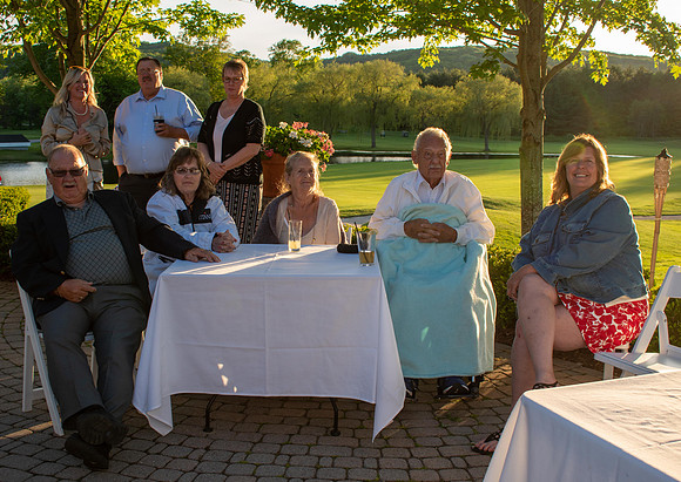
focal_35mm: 45
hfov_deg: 43.0
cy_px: 256
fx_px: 865
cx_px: 328
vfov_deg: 31.2
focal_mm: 27
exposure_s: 1/125
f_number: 5.6
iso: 100
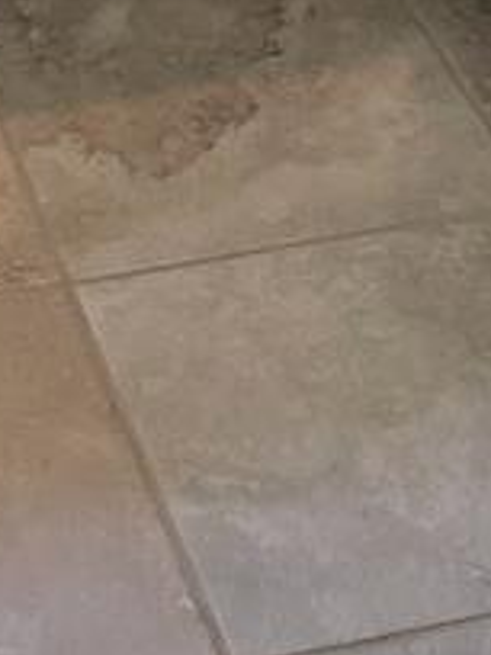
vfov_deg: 9.8
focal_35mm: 163
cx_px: 3
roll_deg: +0.0
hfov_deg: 9.1
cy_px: -1185
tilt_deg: -10.0
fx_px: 3083
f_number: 1.6
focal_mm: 4.2
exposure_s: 1/205
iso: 32
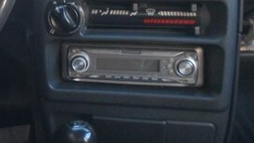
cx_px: -27
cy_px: -36
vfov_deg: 13.9
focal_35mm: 84
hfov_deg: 23.7
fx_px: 566
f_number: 3.5
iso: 250
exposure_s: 1/30
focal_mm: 5.8
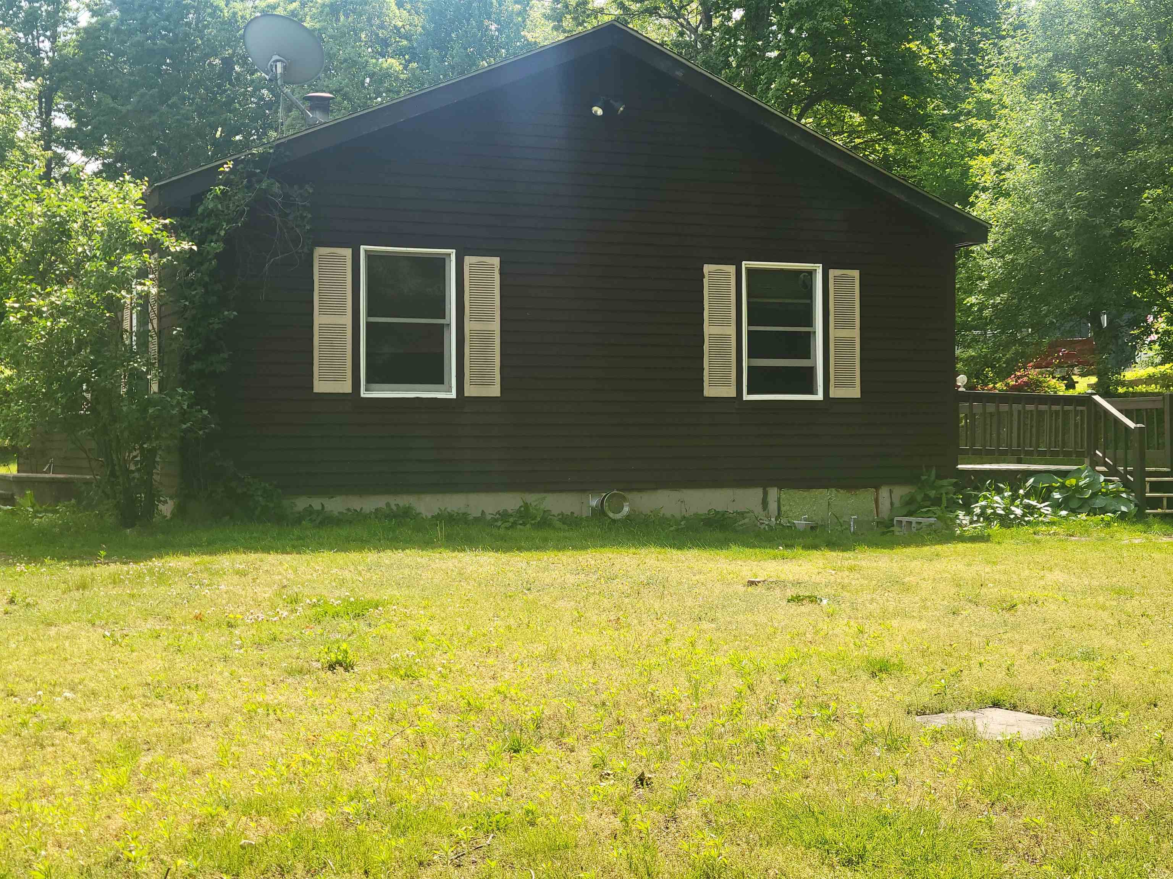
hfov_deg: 63.4
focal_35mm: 28
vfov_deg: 49.7
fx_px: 949
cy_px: 440
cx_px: 586
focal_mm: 5.9
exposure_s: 1/360
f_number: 2
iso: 25
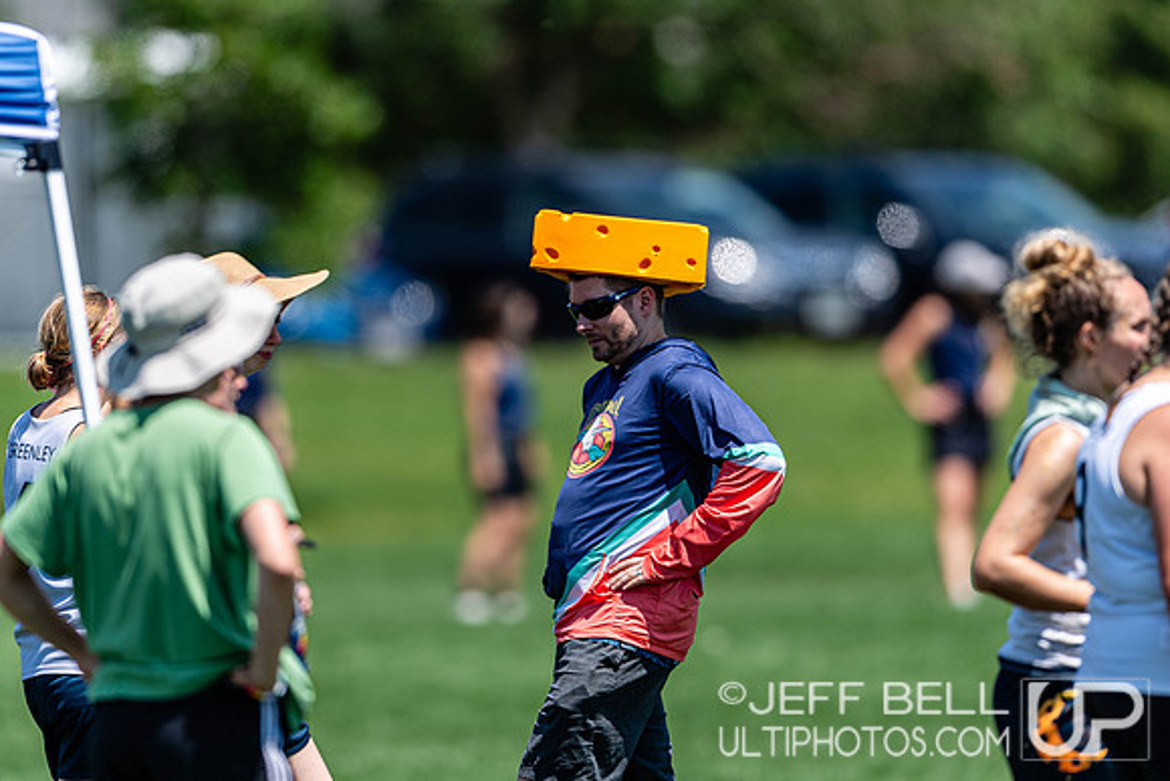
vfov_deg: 2.3
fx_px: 19504
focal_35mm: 600
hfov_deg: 3.4
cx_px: 585
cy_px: 390
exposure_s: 1/2000
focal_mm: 400
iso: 100
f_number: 2.8
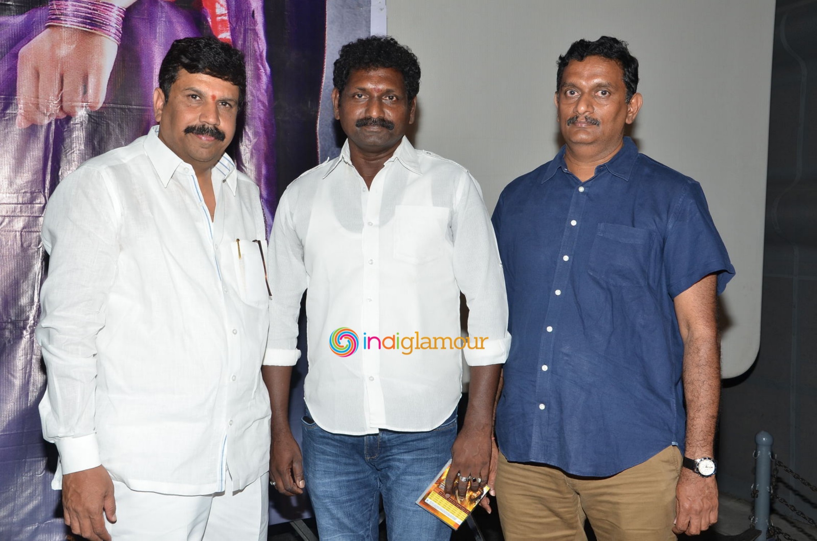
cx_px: 408
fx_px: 951
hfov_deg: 46.5
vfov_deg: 31.8
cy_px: 270
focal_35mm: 42
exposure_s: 1/125
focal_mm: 28
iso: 320
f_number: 7.1
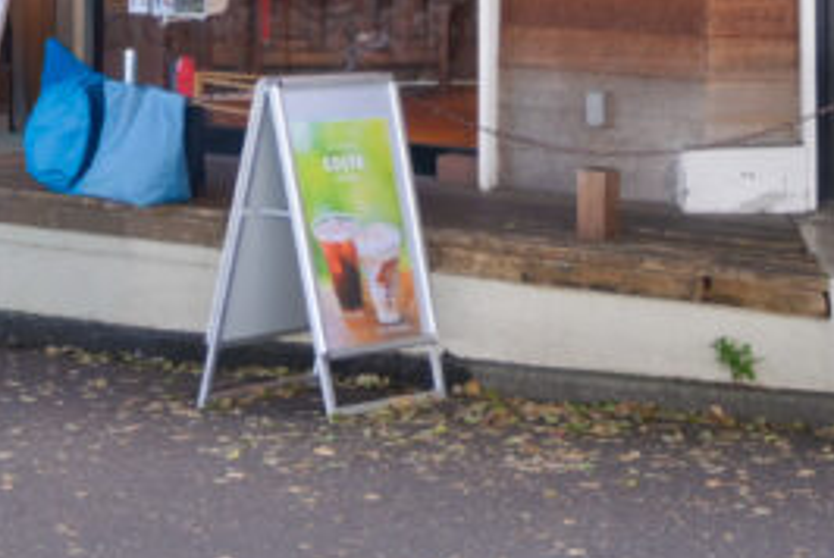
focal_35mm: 124
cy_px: -462
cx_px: 539
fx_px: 2875
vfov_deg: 10.4
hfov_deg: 16.5
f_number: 4
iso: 100
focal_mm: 21.5
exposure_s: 1/50
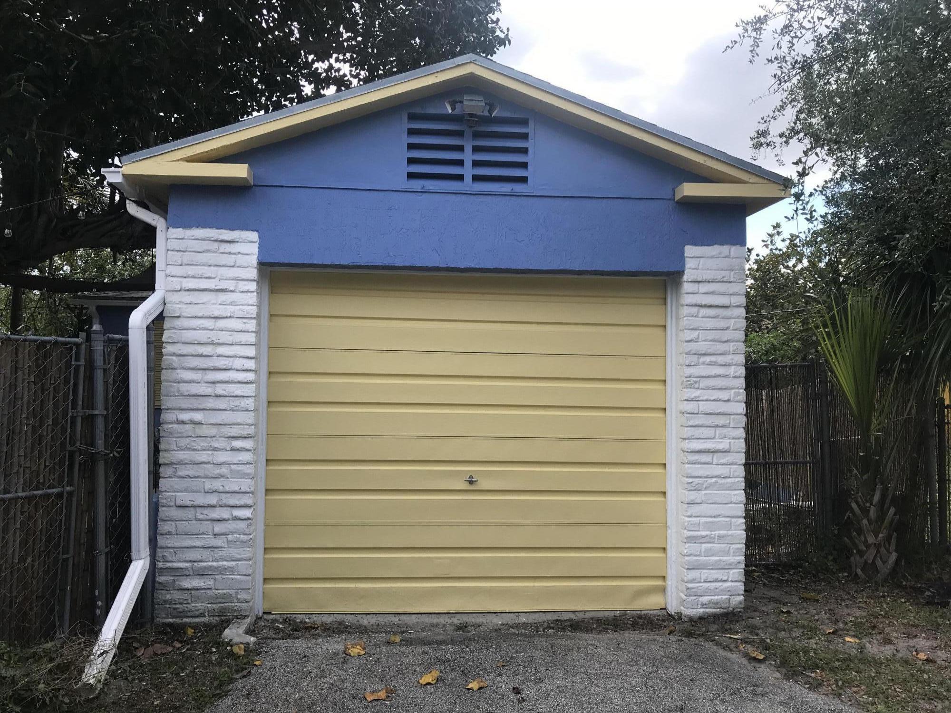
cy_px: 356
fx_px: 769
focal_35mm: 28
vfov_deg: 49.7
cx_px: 476
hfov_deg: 63.4
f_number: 1.8
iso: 20
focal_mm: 3.99
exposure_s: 1/997
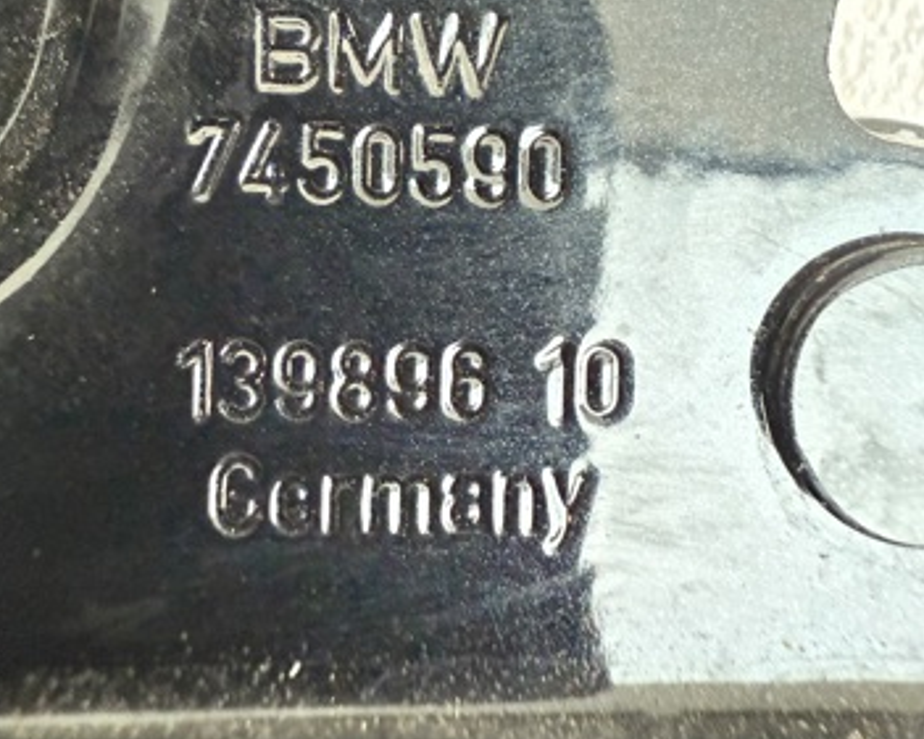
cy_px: 187
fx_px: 875
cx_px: 454
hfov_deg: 55.6
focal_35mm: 32
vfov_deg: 44.3
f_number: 2.2
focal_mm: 2.22
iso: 1250
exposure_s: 1/60
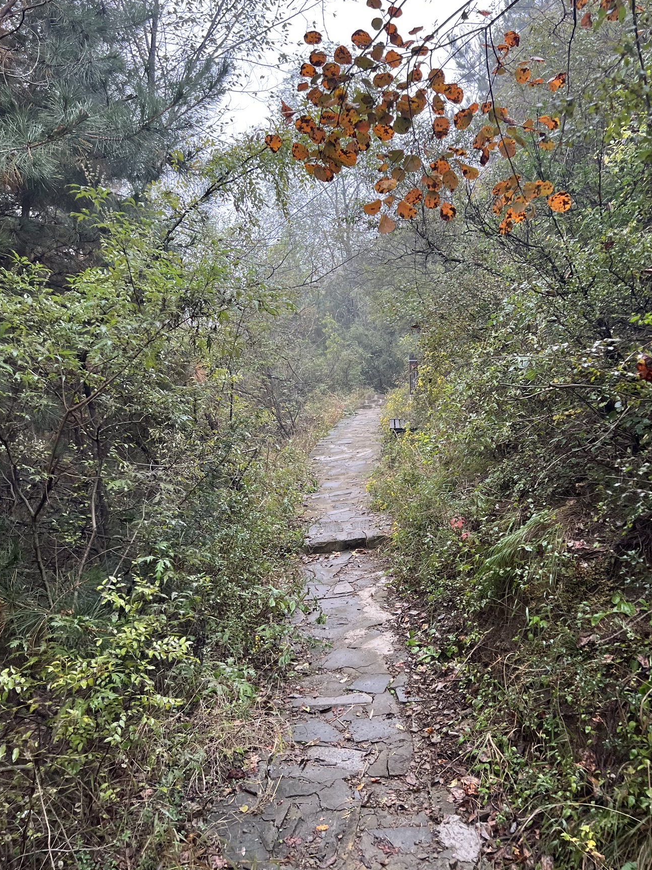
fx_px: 753
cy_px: 385
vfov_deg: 59.8
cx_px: 354
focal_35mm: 30
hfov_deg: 46.8
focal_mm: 5.7
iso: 100
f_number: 1.5
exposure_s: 1/121
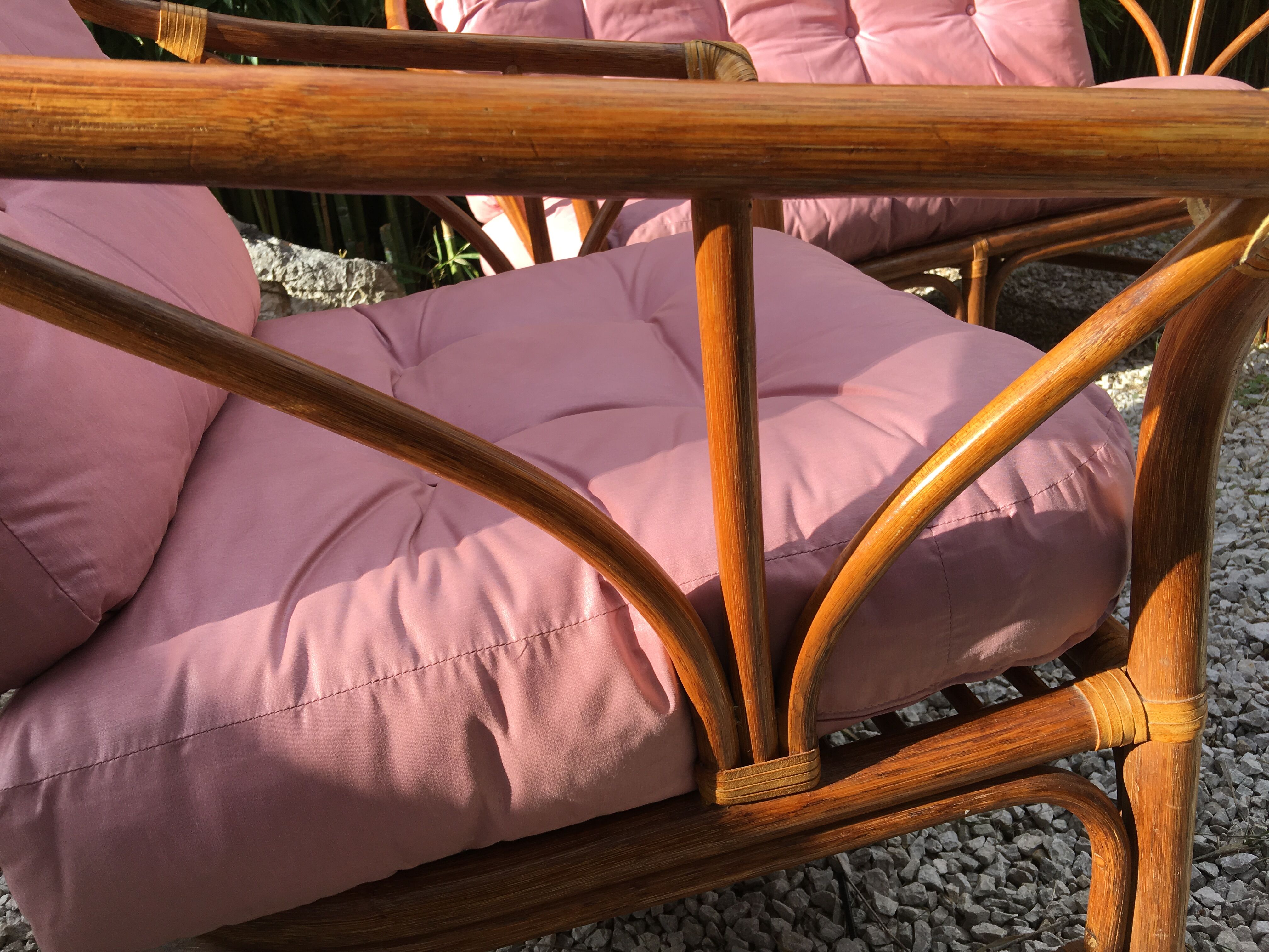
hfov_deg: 61.7
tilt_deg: -20.0
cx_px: 634
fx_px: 1063
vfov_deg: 48.2
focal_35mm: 29
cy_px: 476
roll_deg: +7.4
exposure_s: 1/472
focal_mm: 4.15
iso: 25
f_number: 2.2
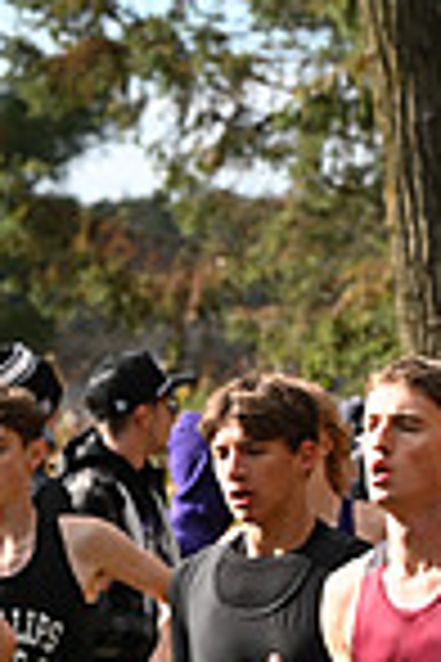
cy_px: 772
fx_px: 7129
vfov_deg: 5.3
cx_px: 1197
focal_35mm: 388
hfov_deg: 3.5
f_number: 5.6
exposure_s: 1/400
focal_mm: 98
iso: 125
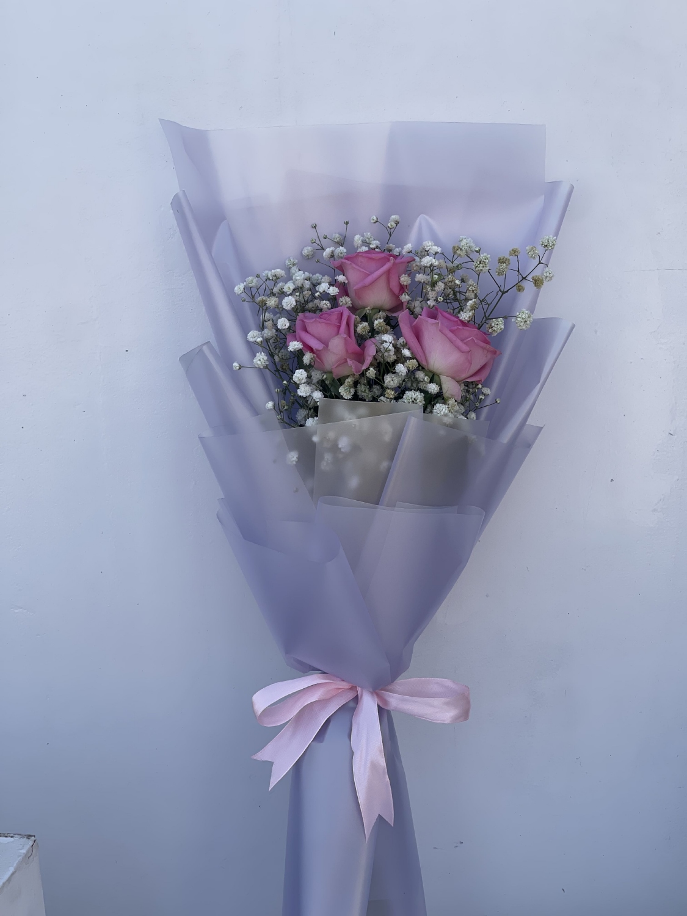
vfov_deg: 30.3
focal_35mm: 64
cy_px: 458
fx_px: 1694
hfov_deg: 22.9
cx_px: 344
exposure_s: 1/483
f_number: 2.2
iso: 20
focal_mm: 7.5
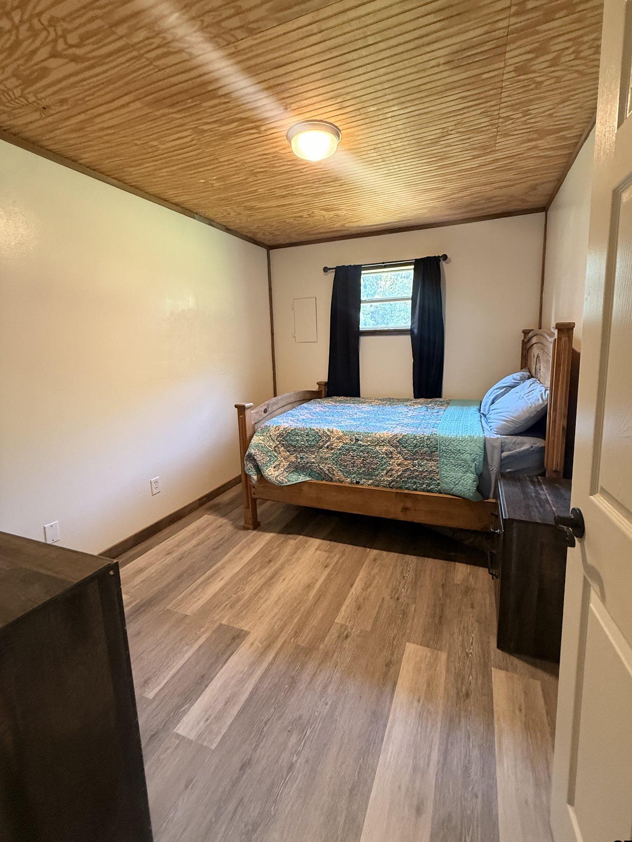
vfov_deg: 98.1
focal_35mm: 15
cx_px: 336
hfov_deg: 81.7
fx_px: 365
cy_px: 401
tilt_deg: -7.7
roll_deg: +2.0
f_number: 2.2
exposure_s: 1/60
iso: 400
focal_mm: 2.22
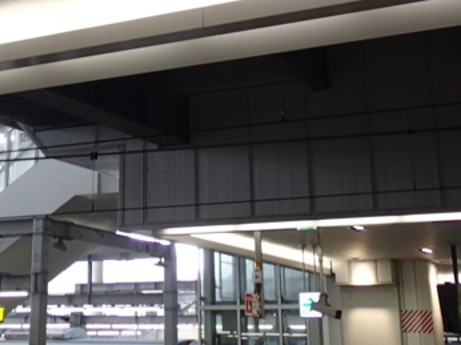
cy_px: -11
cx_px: 84
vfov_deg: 19.2
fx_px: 985
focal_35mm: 74
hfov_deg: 25.8
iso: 125
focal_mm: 5.87
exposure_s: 1/60
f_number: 2.4
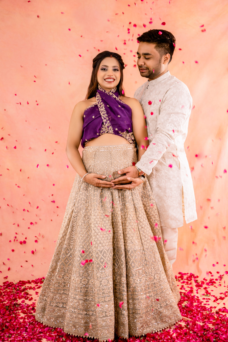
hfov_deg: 27.9
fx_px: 460
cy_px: 171
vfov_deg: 40.8
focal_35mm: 48
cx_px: 114
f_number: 2.8
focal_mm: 48.4
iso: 640
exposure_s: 1/160
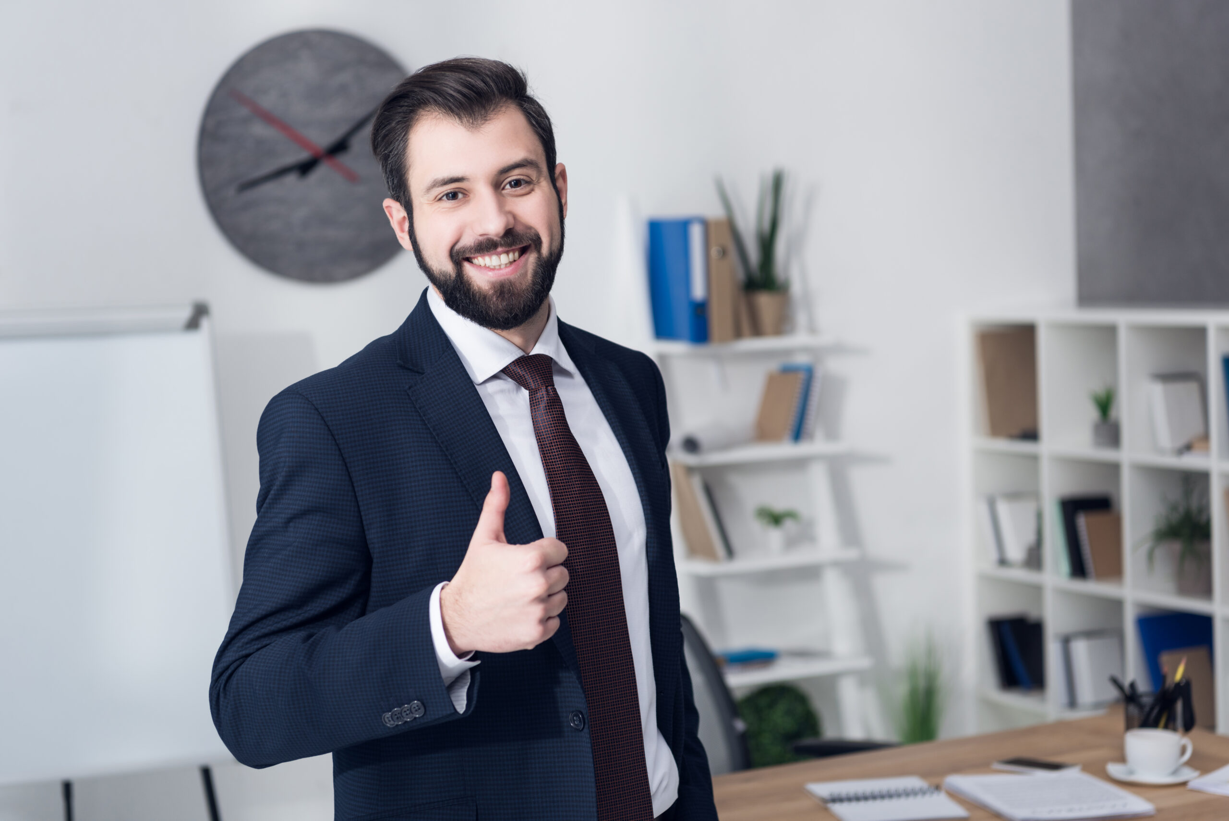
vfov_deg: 19.5
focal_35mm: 70
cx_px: 614
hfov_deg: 28.8
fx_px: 2391
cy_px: 410
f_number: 3.5
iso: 160
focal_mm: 70
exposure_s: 1/200
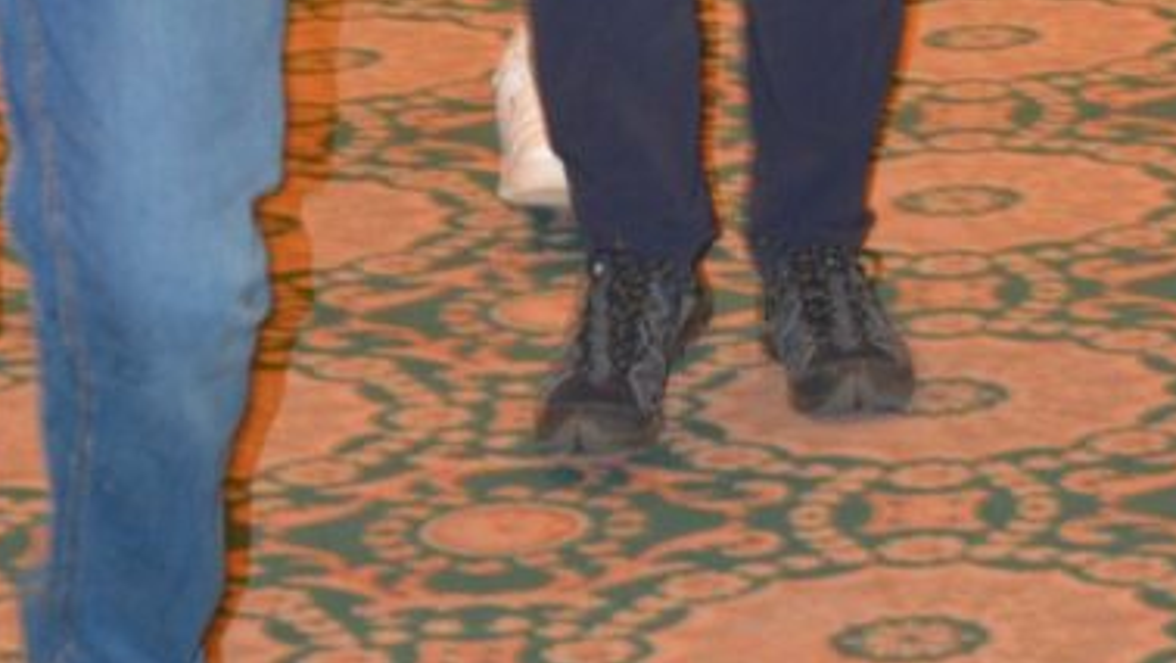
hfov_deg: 8.7
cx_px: 1036
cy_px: -1007
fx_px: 7721
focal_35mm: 248
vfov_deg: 4.8
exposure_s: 1/60
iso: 900
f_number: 4.5
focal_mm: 55
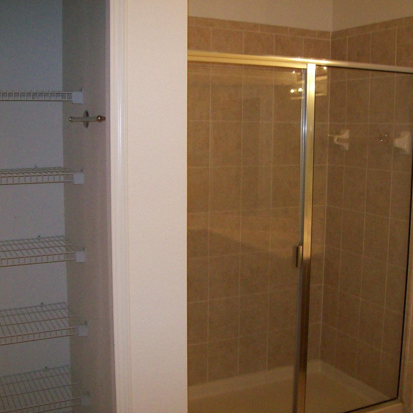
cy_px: 205
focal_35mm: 43
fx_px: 580
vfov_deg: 39.2
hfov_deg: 39.2
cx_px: 209
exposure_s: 1/64
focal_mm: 6
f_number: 2.7
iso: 200
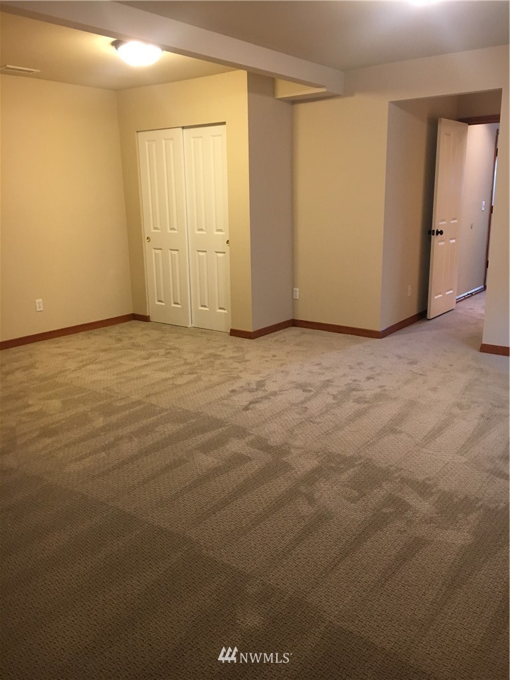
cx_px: 255
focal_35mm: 29
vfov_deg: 61.7
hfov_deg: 48.2
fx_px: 570
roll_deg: +0.8
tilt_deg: -13.2
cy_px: 340
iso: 125
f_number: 2.2
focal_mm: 4.15
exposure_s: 1/33
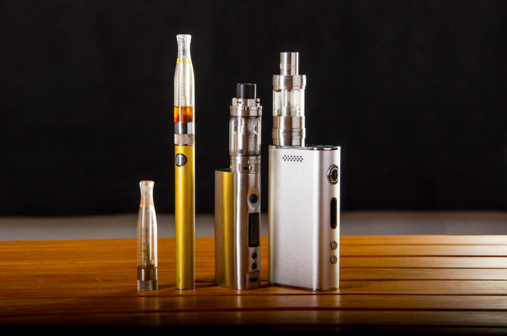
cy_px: 168
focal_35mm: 105
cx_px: 254
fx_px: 1476
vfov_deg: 13.0
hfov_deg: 19.5
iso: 100
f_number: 9
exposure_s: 1/320
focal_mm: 70
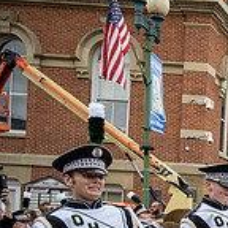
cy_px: 259
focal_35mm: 82
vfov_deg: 20.1
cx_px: 446
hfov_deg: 16.5
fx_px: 611
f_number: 4
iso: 800
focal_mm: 24
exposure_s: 1/1600
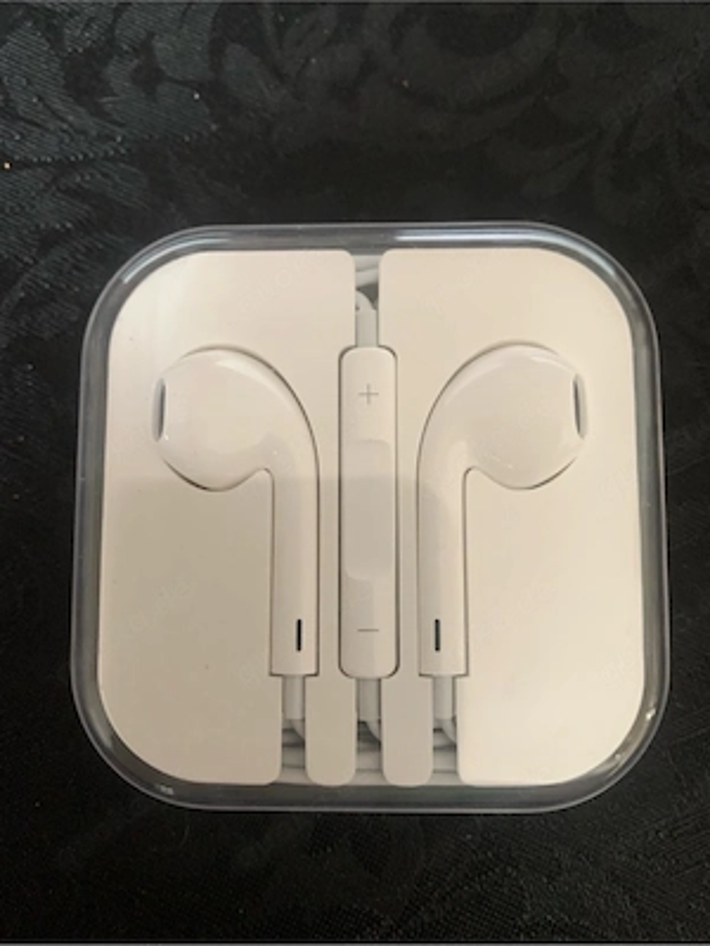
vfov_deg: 67.3
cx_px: 355
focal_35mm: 26
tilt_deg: -83.6
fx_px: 711
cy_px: 473
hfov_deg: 53.1
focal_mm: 4.25
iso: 400
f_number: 1.8
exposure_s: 1/38
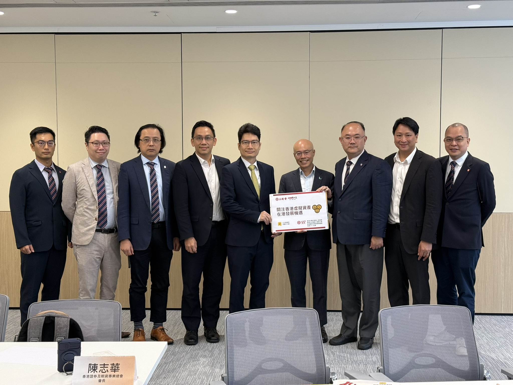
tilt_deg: -2.9
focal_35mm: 48
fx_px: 711
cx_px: 256
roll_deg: +0.7
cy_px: 192
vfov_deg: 30.3
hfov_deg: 39.7
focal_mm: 6.76
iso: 125
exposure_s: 1/100
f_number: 1.78
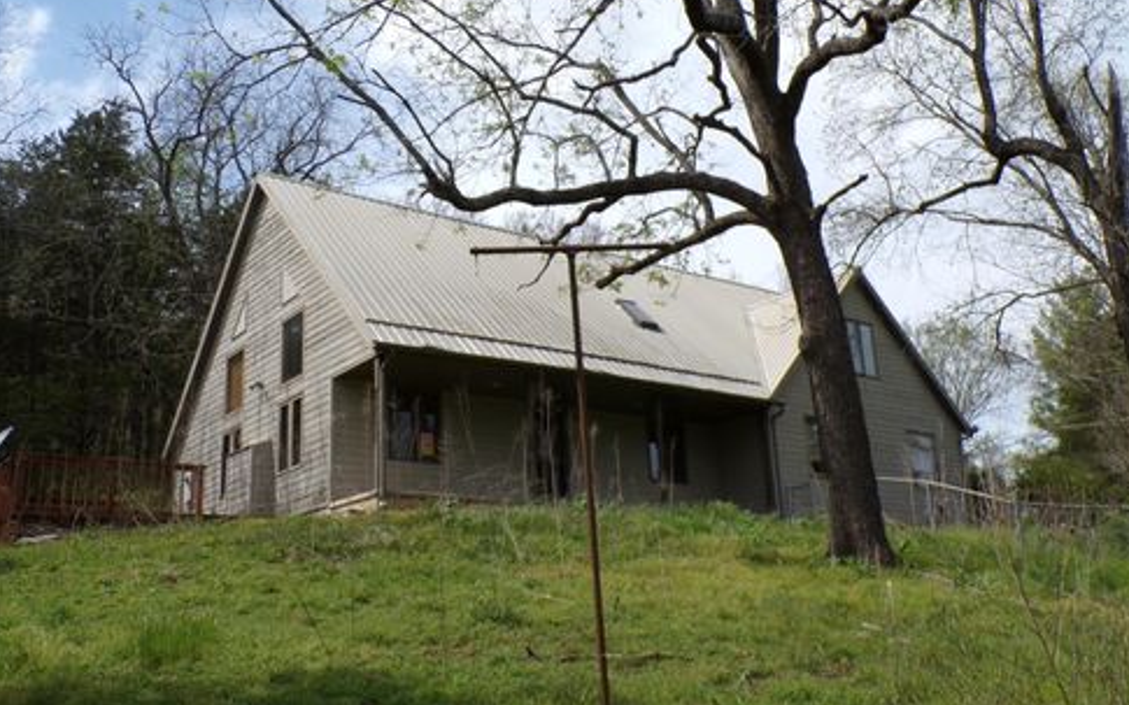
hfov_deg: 55.3
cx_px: 573
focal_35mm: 35
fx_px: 1077
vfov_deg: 36.3
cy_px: 327
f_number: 4.8
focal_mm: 5.8
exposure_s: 1/640
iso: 100
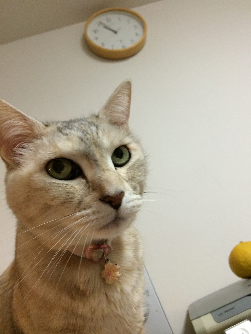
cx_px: 126
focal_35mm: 30
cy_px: 167
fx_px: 290
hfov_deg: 46.8
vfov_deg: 60.0
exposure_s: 1/30
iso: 200
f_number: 2.2
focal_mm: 4.12
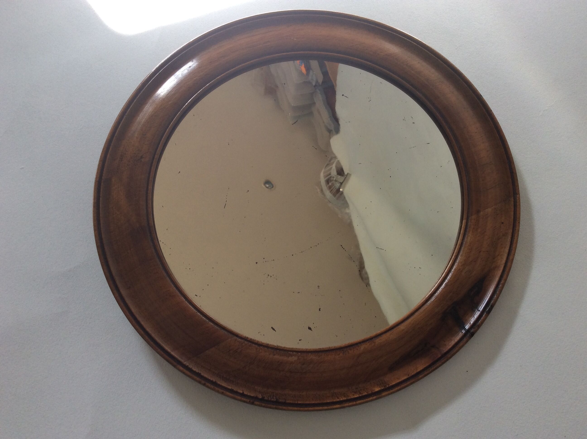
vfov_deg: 44.1
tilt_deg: -71.1
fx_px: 542
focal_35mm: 32
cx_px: 294
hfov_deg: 56.9
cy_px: 220
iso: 40
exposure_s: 1/50
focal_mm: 3.3
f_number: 2.4
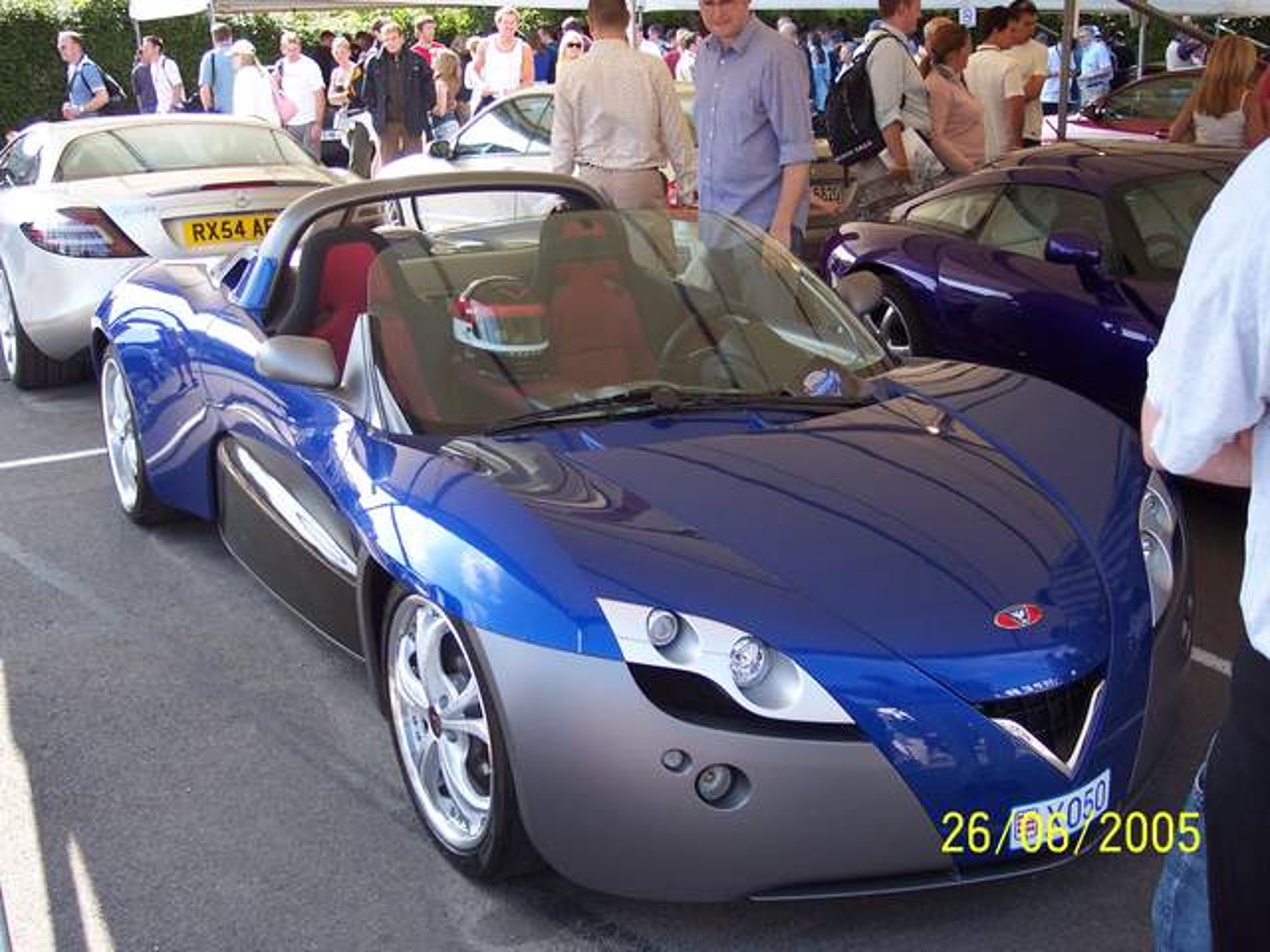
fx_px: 1394
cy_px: 476
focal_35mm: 38
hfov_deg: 49.0
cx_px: 635
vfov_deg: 37.7
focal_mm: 8
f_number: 2.8
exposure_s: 1/350
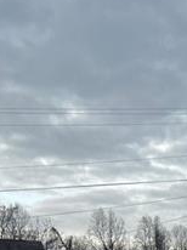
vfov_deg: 17.8
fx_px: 700
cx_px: 288
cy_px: 391
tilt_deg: -5.1
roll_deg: +0.9
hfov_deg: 14.2
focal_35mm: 97
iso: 50
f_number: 1.5
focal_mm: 5.7
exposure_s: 1/982
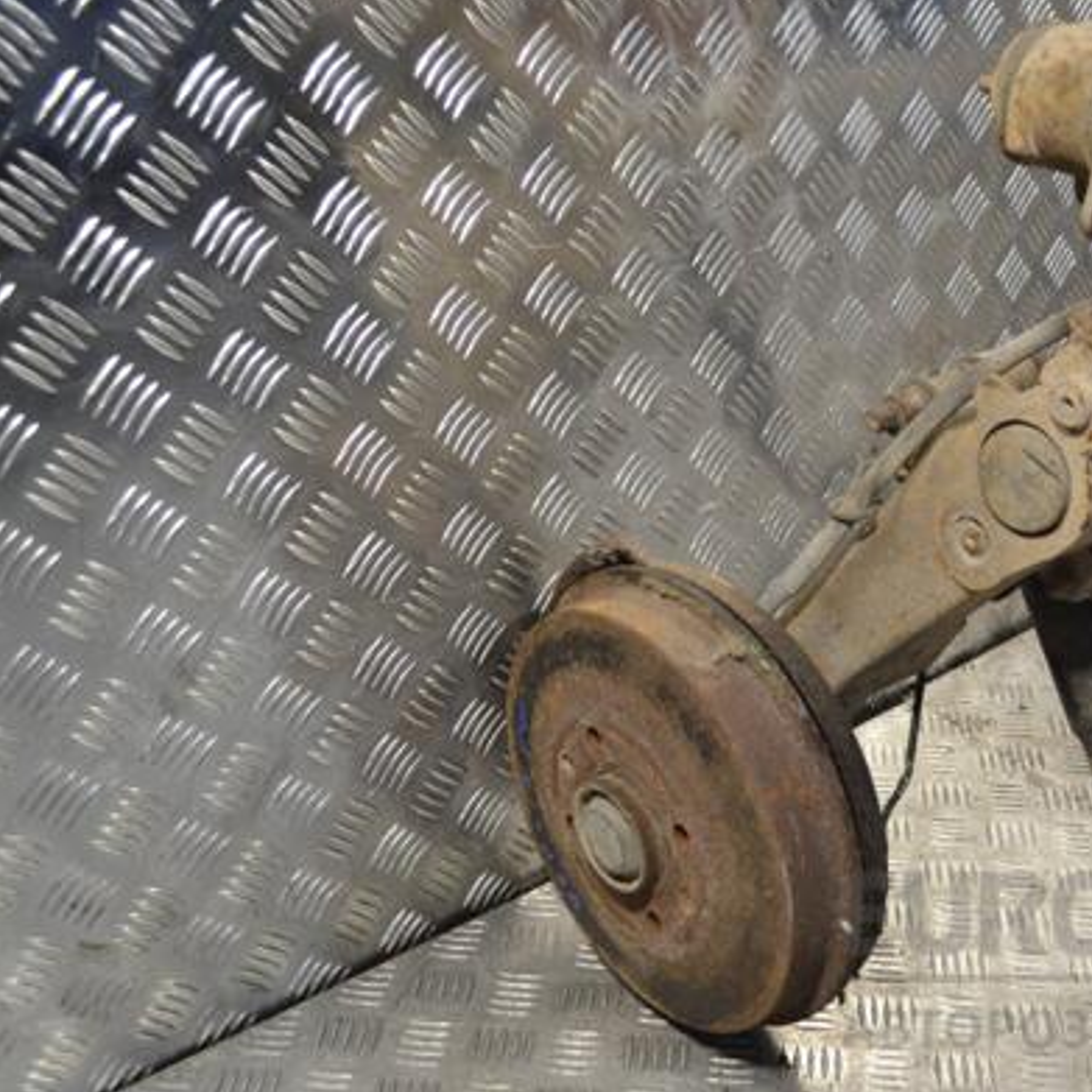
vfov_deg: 39.2
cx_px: 788
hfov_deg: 38.4
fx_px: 1535
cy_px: 542
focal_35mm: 43
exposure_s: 1/100
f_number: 5
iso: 400
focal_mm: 22
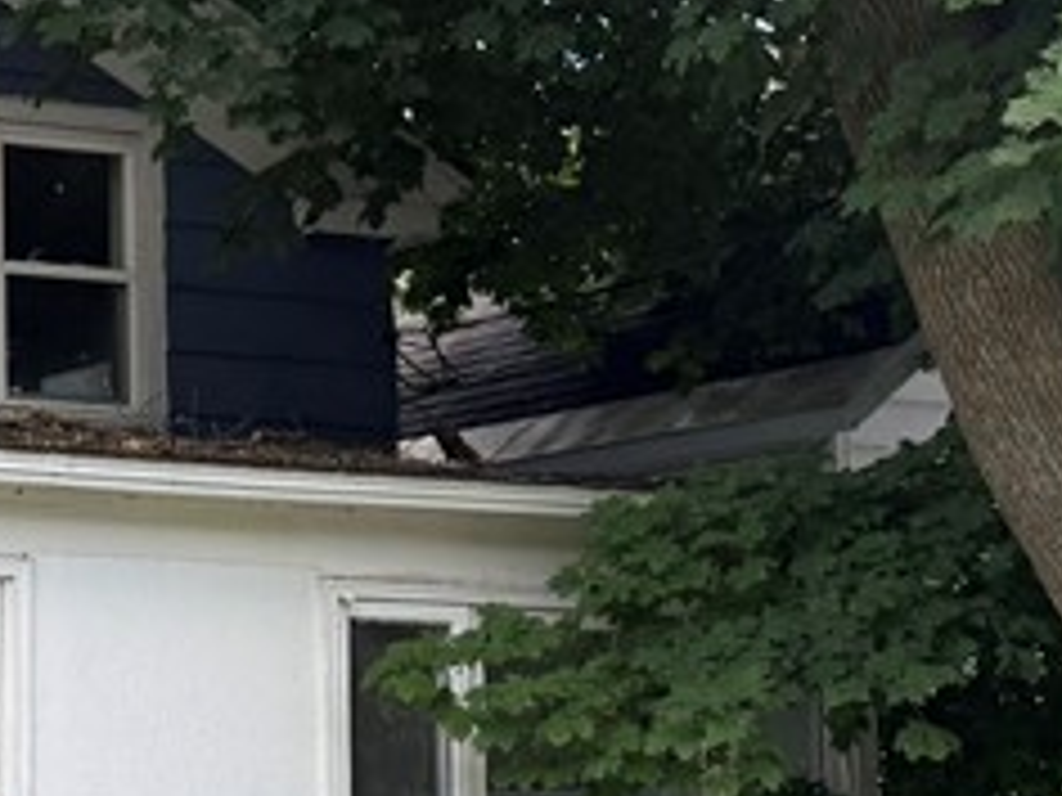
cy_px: 639
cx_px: -752
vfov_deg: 14.2
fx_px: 3191
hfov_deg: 16.4
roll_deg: -1.2
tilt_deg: +4.2
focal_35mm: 104
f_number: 1.78
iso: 80
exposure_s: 1/715
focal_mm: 6.76
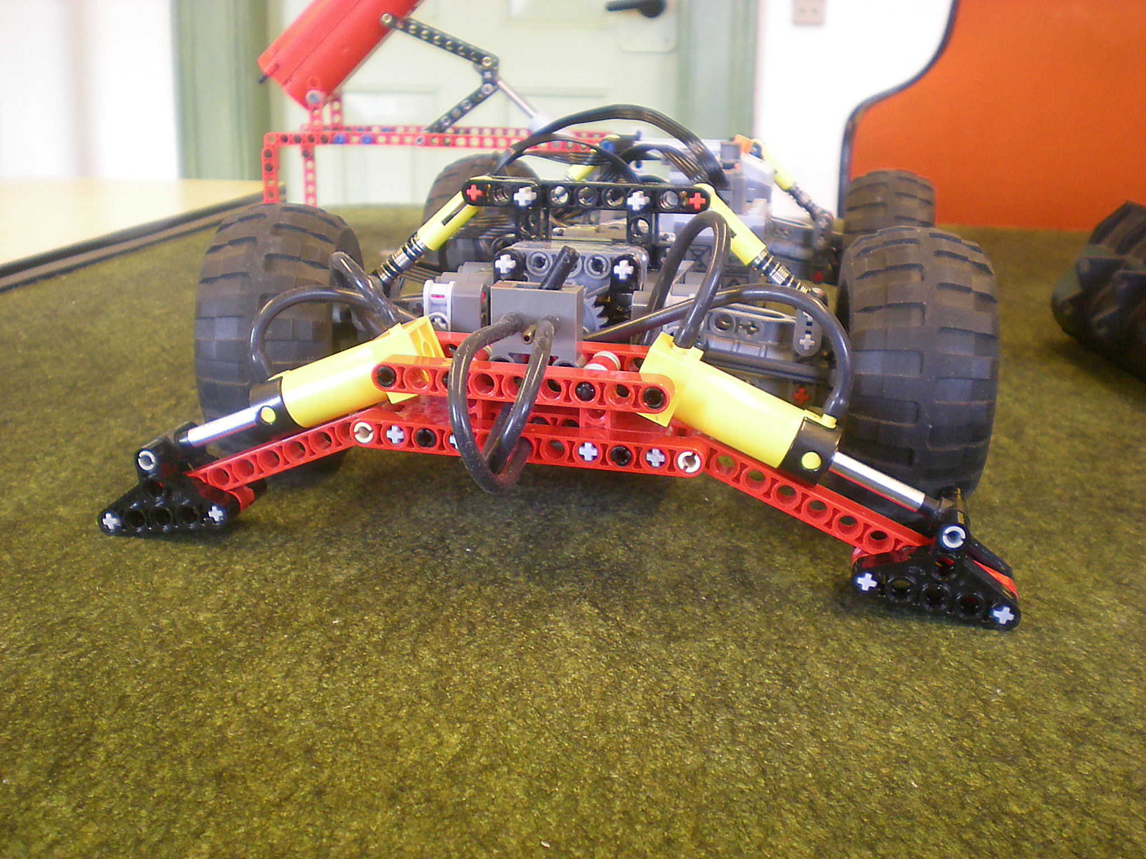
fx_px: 1258
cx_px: 573
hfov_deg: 49.0
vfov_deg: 37.7
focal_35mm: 38
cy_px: 430
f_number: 3.1
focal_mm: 6.3
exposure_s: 1/18.4
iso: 200
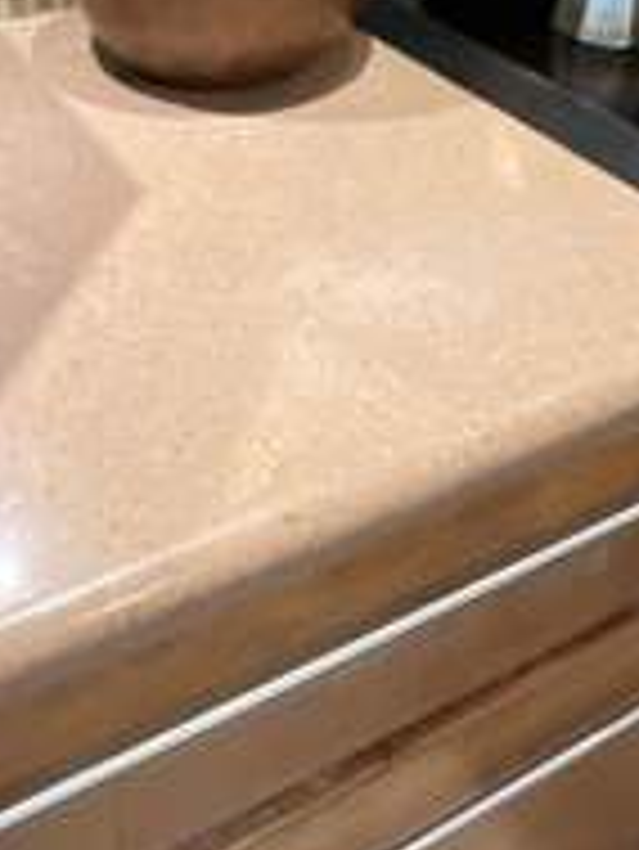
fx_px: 1082
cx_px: 212
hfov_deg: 32.6
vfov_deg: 40.2
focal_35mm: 44
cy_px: 108
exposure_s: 1/60
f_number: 1.8
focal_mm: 1.57
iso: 250
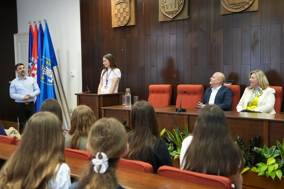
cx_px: 144
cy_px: 95
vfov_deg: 33.4
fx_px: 316
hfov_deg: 48.5
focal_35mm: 40
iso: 1600
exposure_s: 1/40
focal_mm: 39
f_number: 4.5
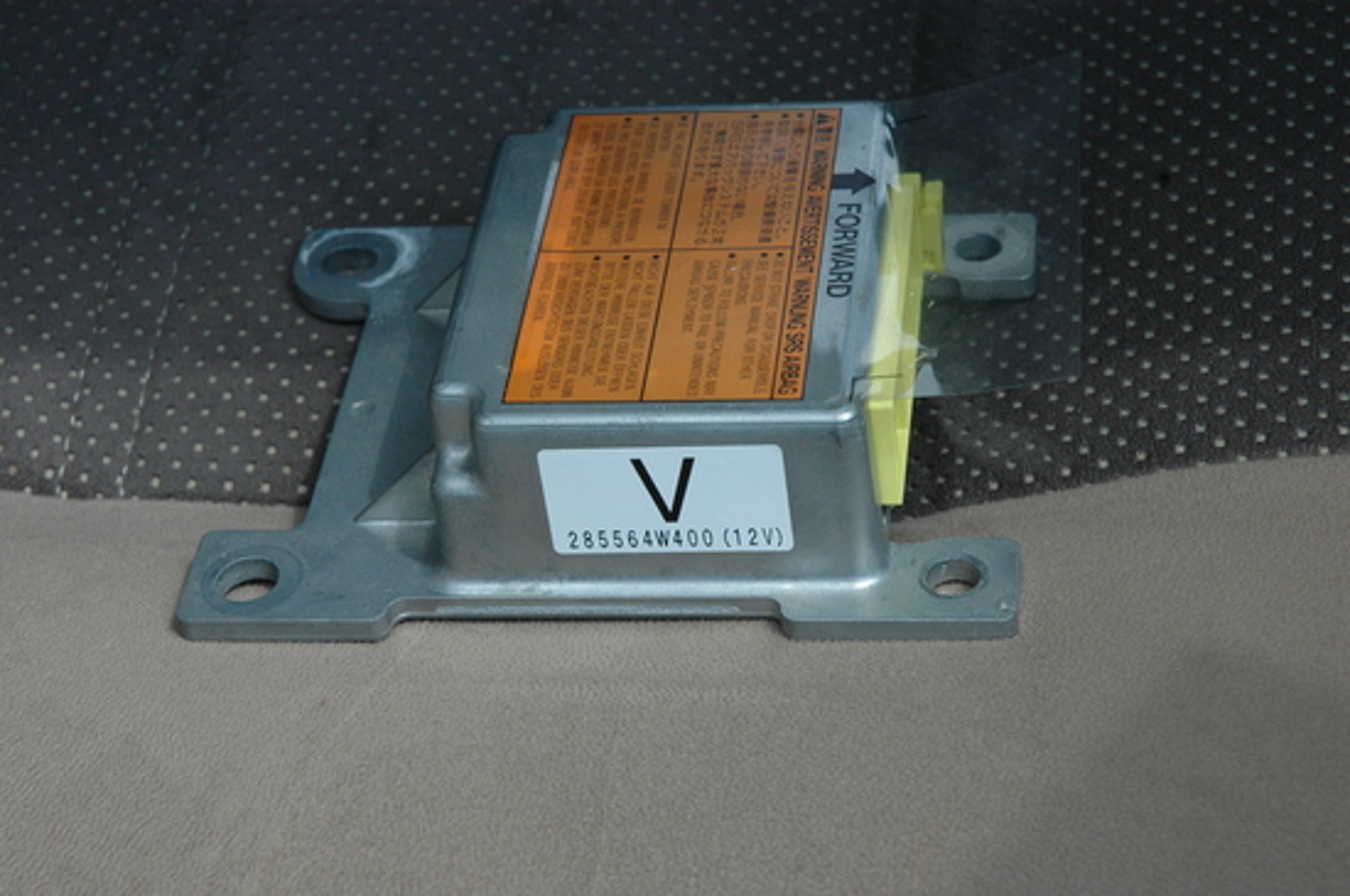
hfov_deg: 19.5
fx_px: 3932
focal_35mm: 105
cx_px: 675
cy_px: 448
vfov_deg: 13.0
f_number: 9
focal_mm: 70
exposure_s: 1/320
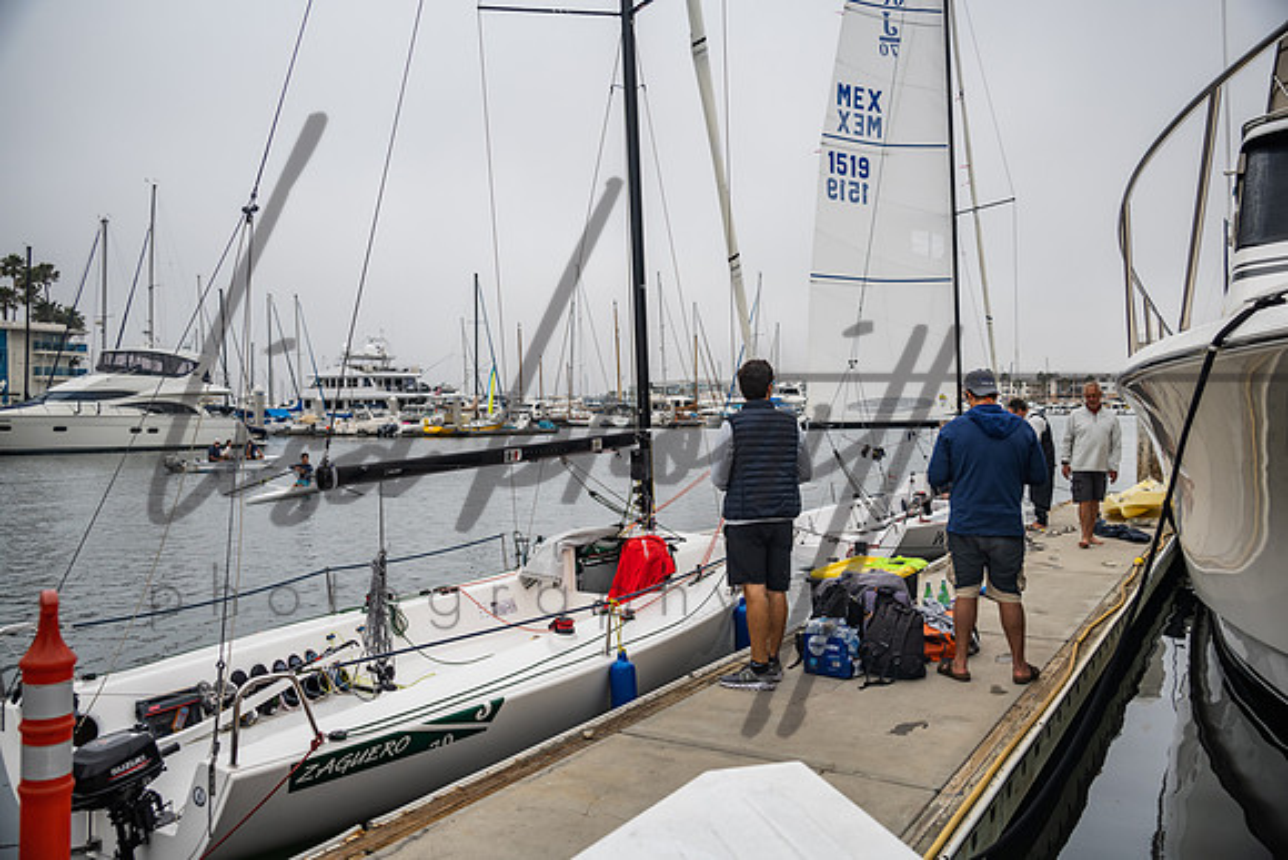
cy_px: 430
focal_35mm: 29
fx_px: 1051
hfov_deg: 63.0
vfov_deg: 44.5
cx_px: 644
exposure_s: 1/1250
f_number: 4.2
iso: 400
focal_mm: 28
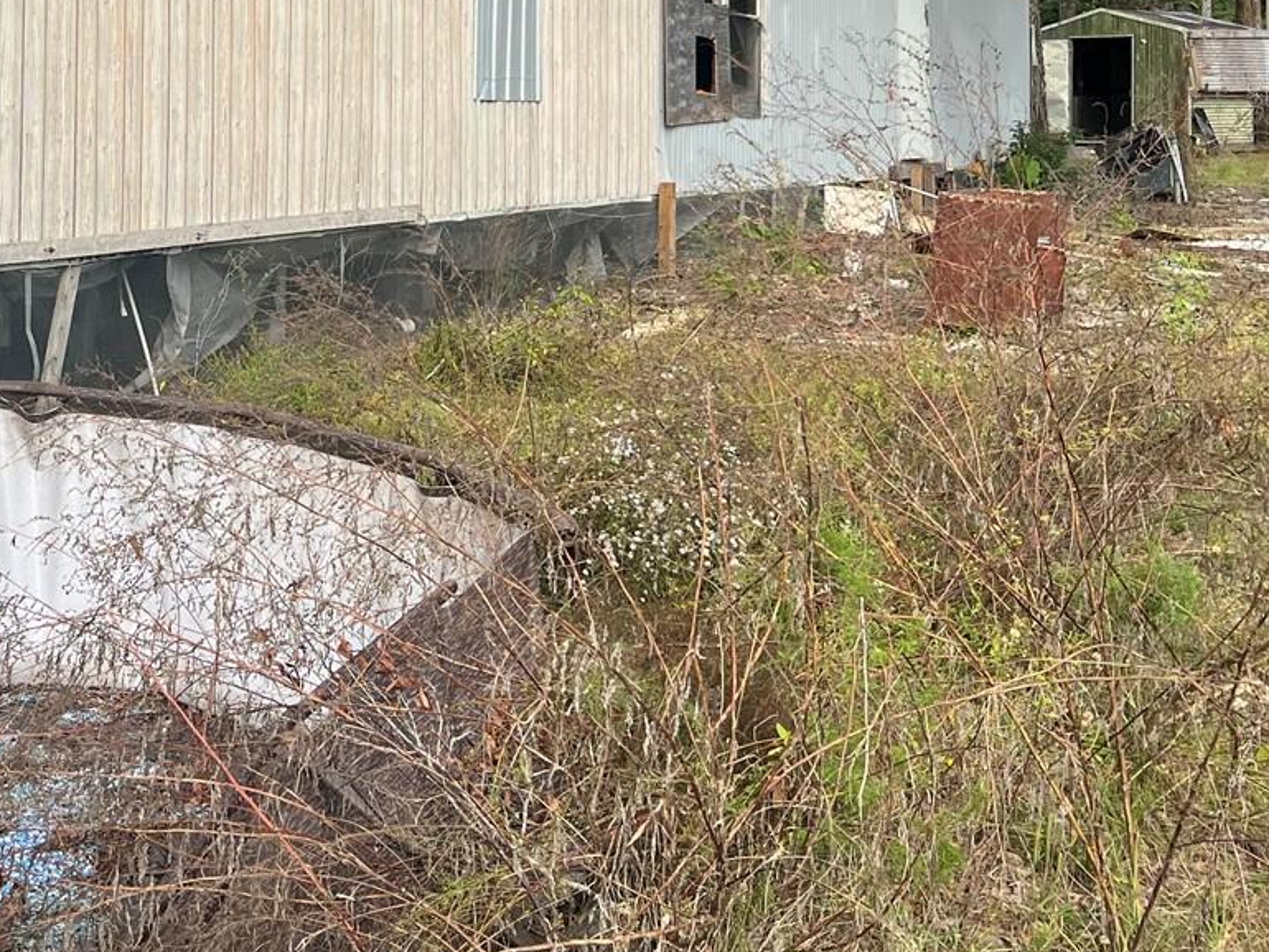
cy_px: 94
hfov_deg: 33.3
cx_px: 82
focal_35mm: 54
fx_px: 1980
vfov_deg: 26.2
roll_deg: +0.1
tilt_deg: +1.3
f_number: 1.5
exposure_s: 1/632
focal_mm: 5.7
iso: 50
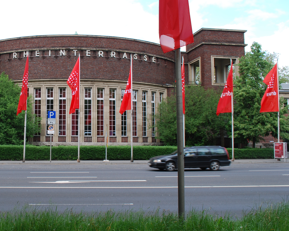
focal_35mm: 41
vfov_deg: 36.5
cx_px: 76
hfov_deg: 43.5
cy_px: 119
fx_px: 351
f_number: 5.6
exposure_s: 1/125
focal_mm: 18
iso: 100
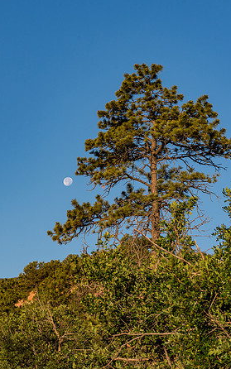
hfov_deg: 12.0
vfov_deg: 19.3
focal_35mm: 108
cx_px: -13
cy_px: 184
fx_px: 1087
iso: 320
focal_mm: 70
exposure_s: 1/160
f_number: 9
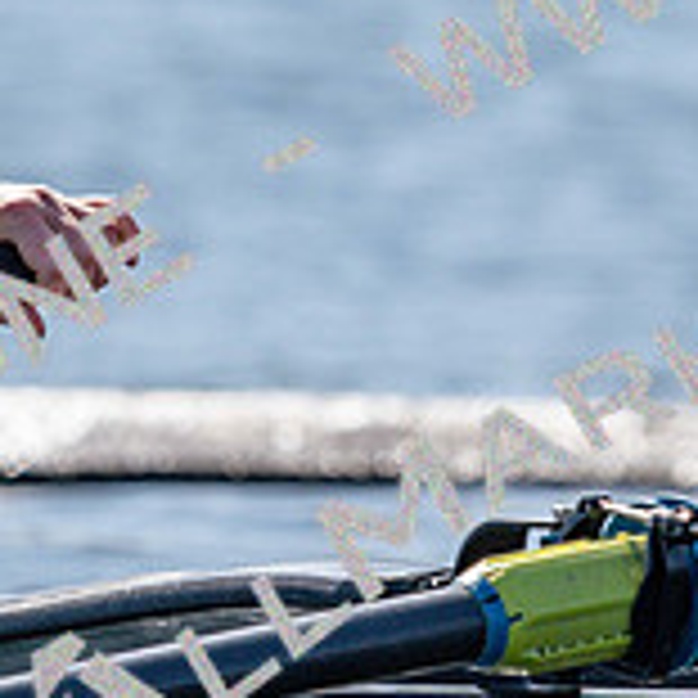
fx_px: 32007
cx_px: 946
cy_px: 133
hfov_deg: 1.2
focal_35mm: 1403
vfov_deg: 1.2
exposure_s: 1/2000
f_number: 6.3
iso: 320
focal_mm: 441
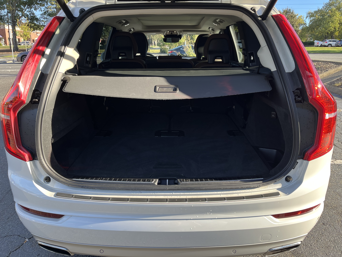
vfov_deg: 53.1
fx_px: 257
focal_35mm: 26
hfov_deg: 67.3
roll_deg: +0.0
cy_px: 128
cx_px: 171
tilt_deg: -15.9
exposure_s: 1/465
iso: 50
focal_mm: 5.1
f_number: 1.6
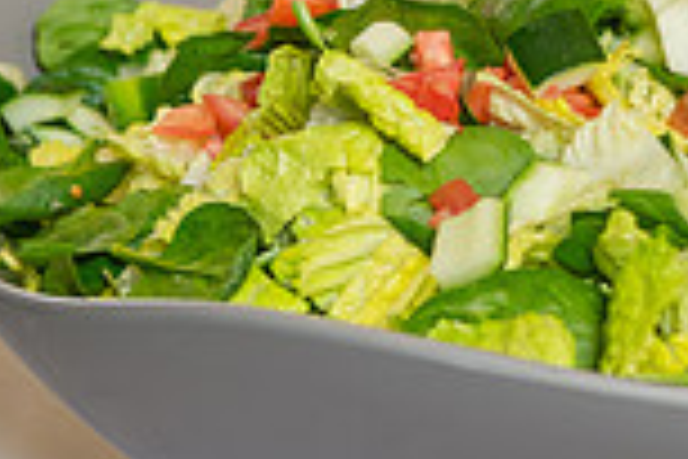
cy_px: 182
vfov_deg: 5.8
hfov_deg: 8.6
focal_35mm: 235
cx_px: 895
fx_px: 4491
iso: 400
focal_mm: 62
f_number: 4
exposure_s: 1/80
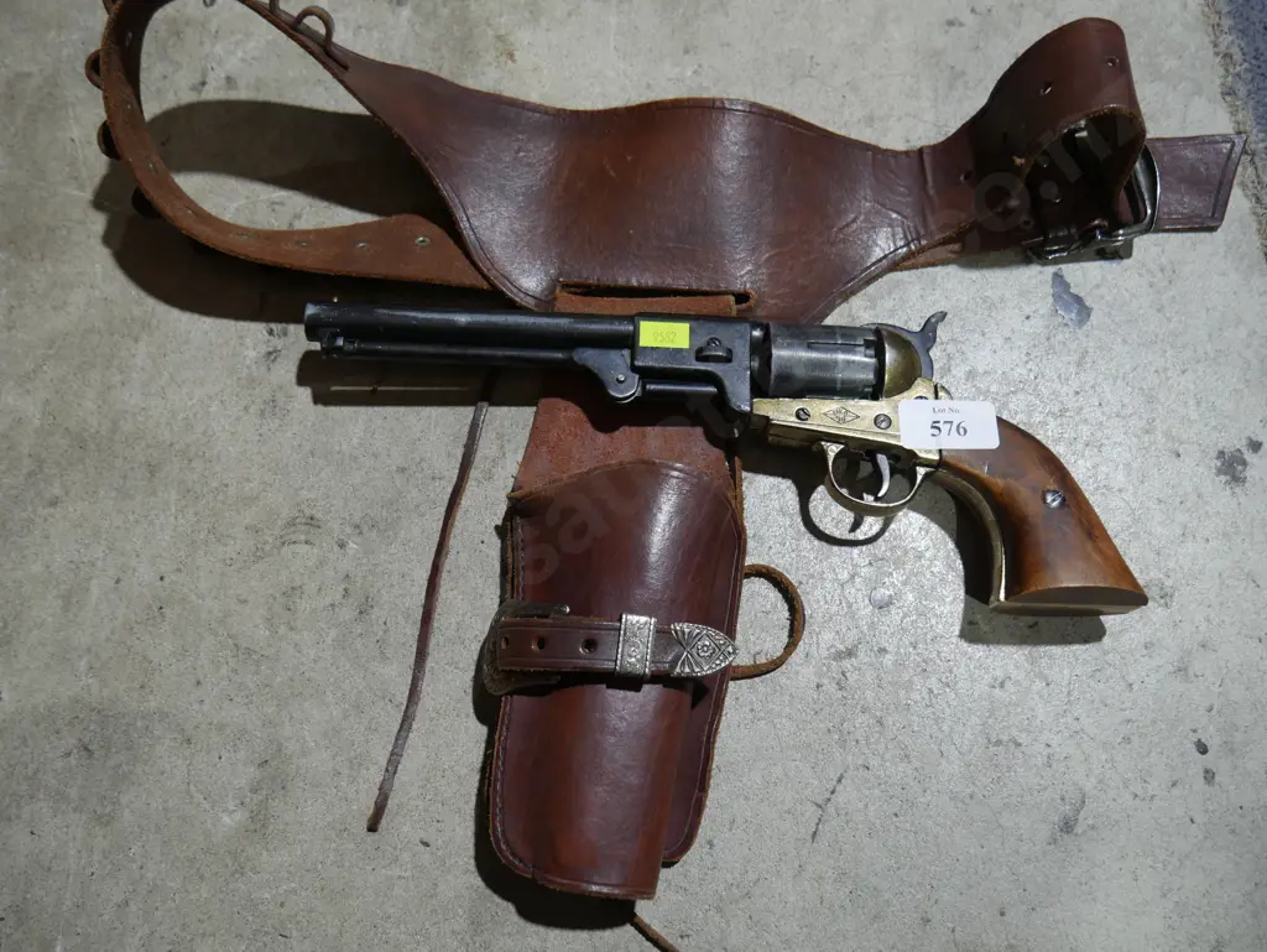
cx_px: 634
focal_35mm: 30
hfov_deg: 59.9
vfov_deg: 46.8
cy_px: 476
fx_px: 1099
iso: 320
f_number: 3.6
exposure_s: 1/60
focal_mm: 15
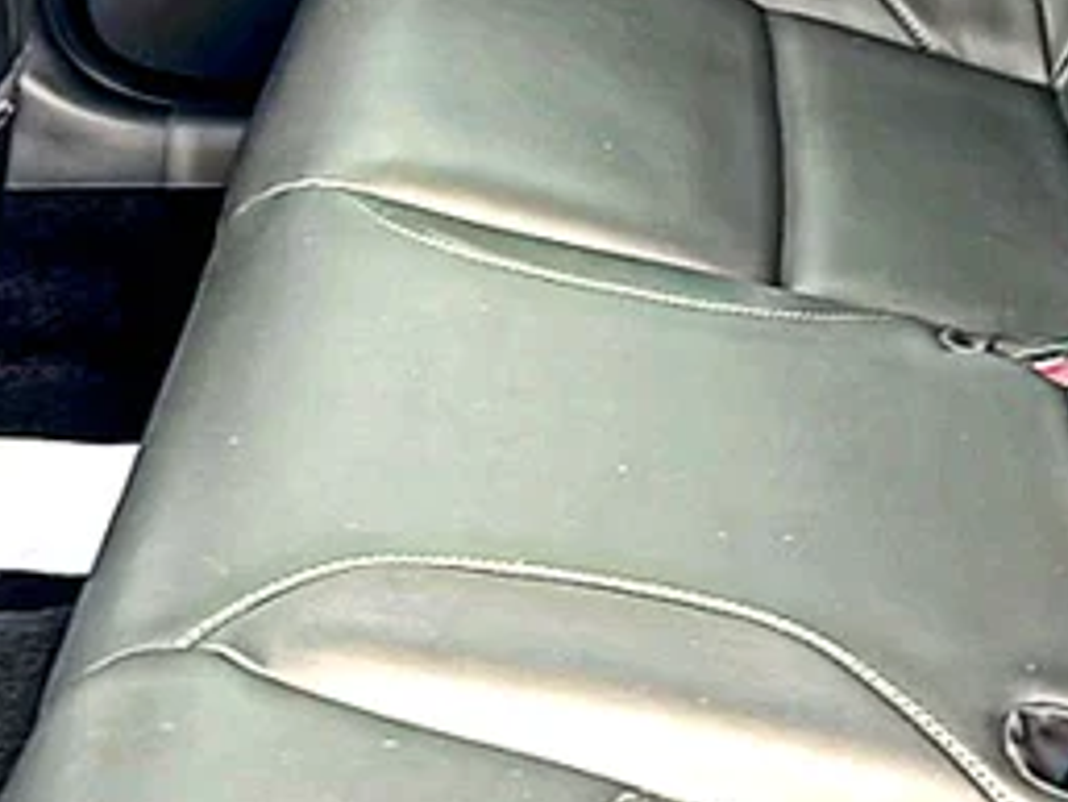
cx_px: 810
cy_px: 143
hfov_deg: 28.1
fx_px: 2099
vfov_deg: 21.3
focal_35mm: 68
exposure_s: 1/40
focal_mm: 6.86
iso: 160
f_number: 1.78
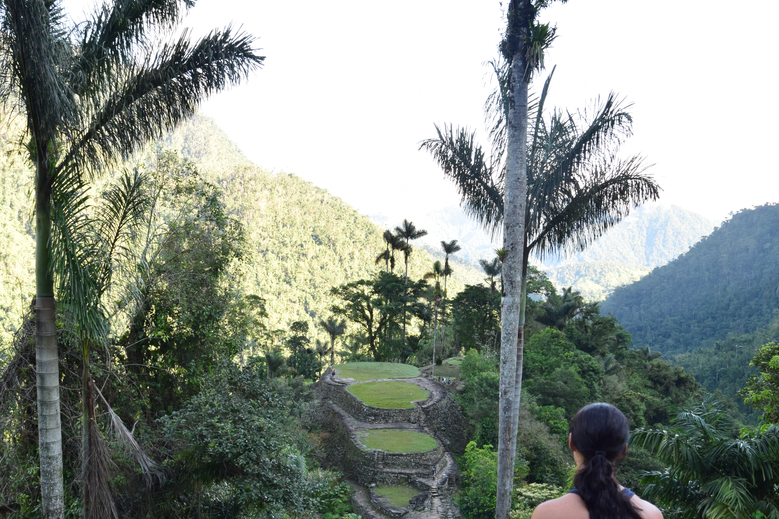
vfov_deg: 36.5
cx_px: 296
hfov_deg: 52.6
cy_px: 344
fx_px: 779
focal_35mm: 36
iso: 400
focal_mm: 16
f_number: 8
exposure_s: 1/80
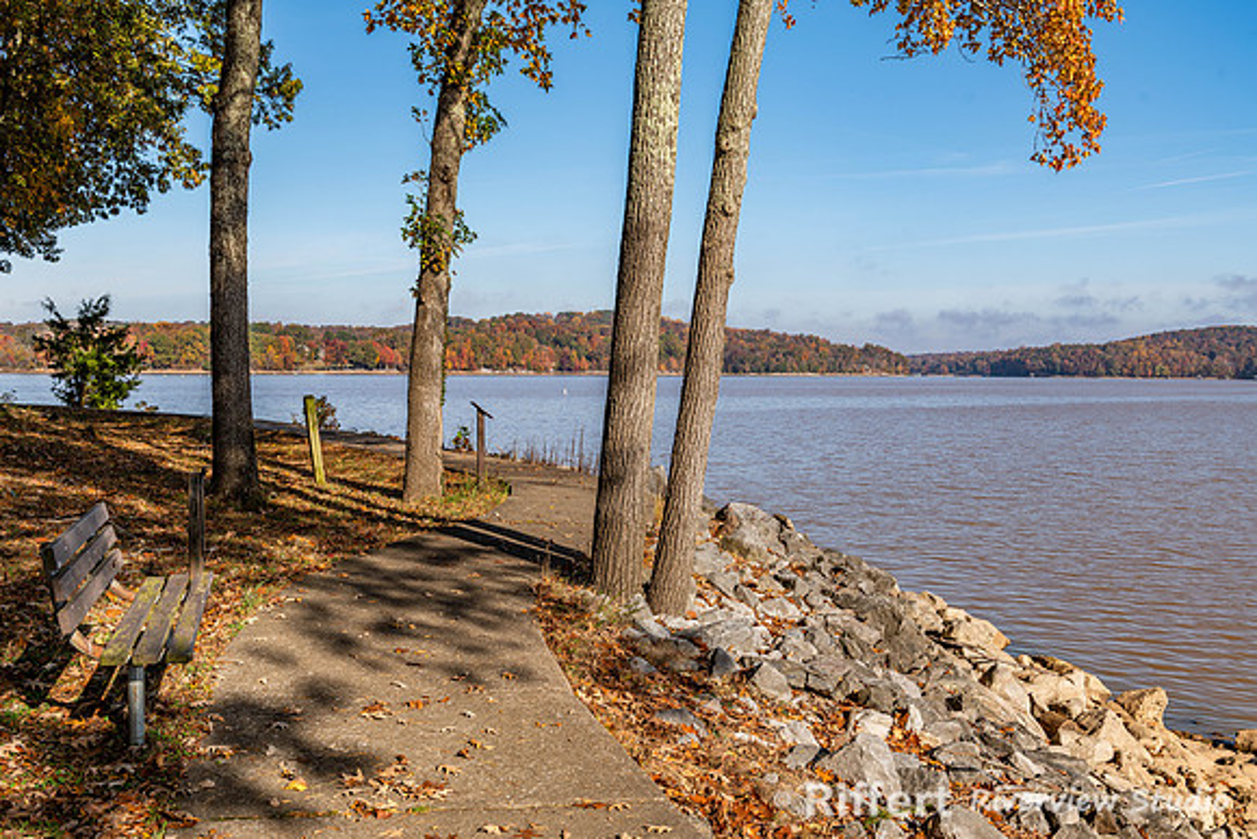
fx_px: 1222
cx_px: 628
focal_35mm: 35
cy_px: 420
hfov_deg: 54.4
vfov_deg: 37.9
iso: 64
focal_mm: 35
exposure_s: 1/160
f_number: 8
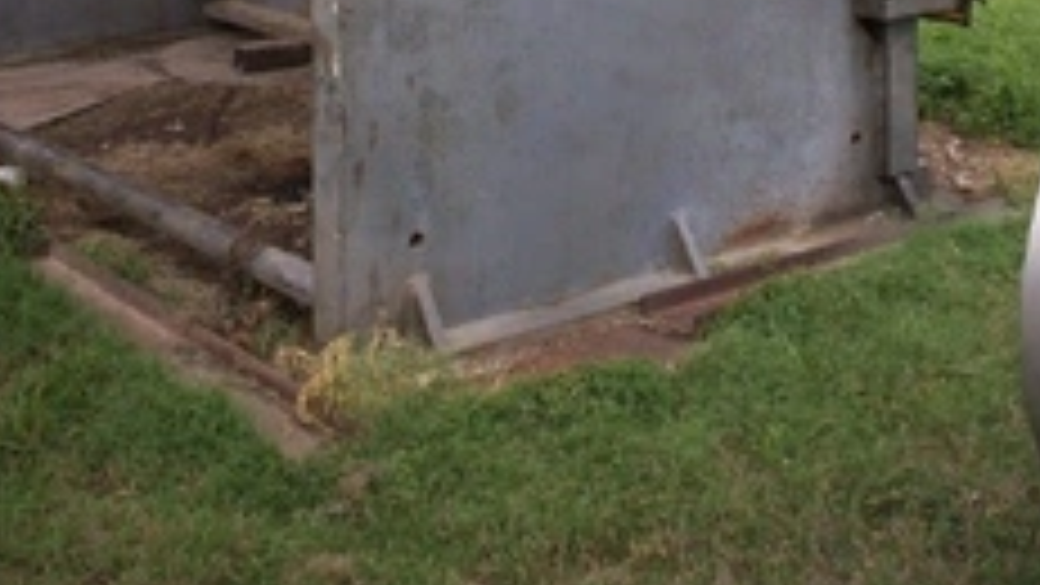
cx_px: 653
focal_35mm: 68
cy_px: -252
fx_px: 1875
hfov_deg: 30.9
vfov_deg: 16.4
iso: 100
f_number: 4.5
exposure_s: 1/305
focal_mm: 6
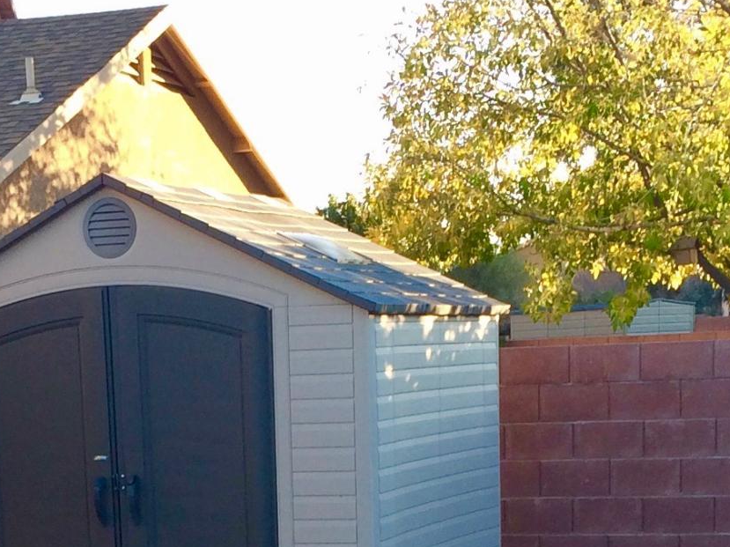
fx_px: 2213
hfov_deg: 18.7
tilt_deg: -11.7
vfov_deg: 13.3
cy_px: 802
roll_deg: +2.9
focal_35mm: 105
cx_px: 239
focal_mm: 4.15
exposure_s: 1/160
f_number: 2.2
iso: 32
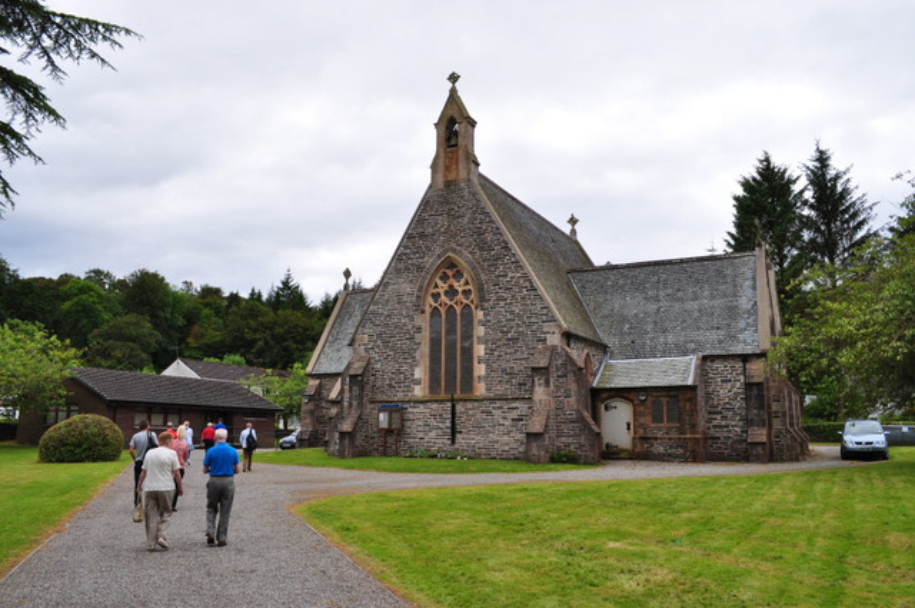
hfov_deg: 67.4
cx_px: 458
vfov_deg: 47.8
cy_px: 304
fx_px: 685
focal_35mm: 27
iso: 200
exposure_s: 1/250
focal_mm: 18
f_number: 10
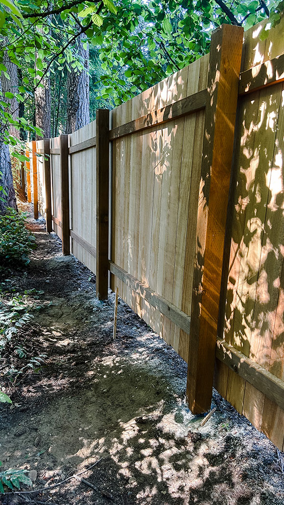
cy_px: 249
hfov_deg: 40.2
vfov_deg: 66.1
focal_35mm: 29
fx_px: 388
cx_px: 138
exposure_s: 1/75
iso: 125
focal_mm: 5.7
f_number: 1.5
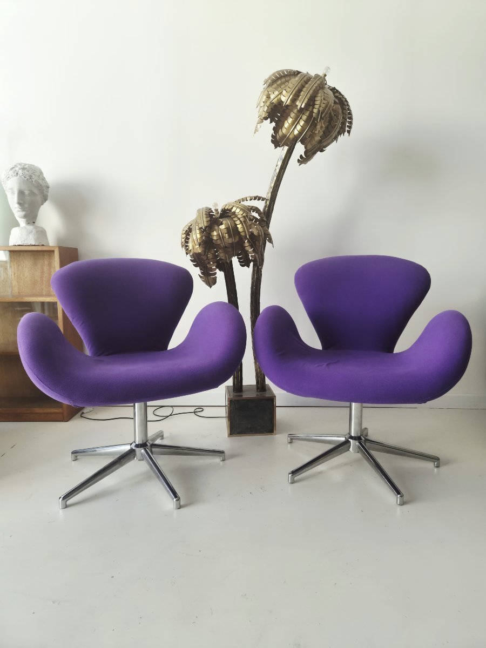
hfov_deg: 58.9
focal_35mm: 23
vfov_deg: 73.9
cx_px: 243
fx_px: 431
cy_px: 324
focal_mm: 5.4
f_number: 1.8
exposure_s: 1/180
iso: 40
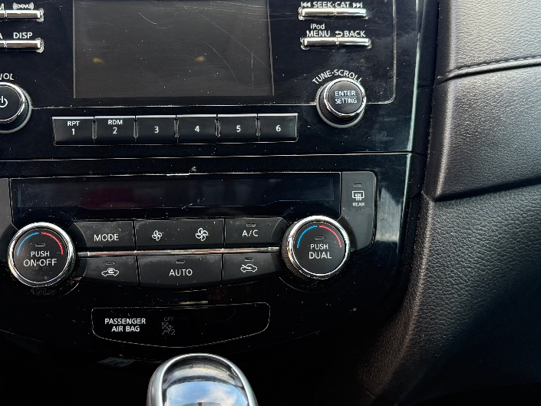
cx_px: 182
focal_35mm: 49
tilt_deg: -15.1
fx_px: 766
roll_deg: -2.2
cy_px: 163
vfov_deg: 29.6
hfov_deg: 38.5
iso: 200
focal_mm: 6.76
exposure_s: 1/198
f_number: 1.78
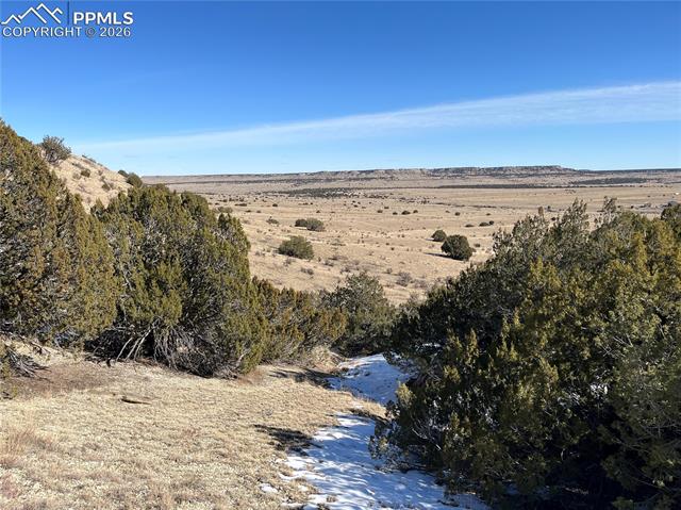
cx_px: 340
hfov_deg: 67.3
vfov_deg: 53.0
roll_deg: +1.0
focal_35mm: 26
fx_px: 511
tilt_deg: -9.7
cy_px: 255
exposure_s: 1/4016
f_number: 1.6
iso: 50
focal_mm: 5.1
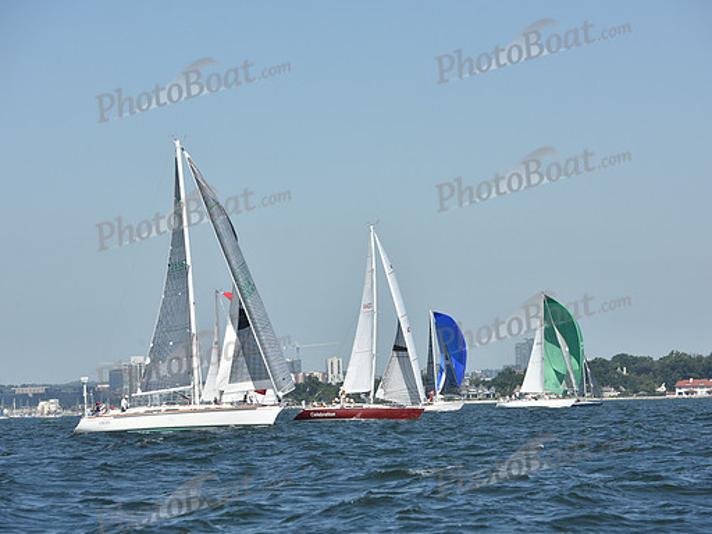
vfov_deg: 8.8
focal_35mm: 169
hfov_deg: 11.7
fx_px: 3476
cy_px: 268
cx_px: 364
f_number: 8
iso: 250
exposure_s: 1/1250
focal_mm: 155
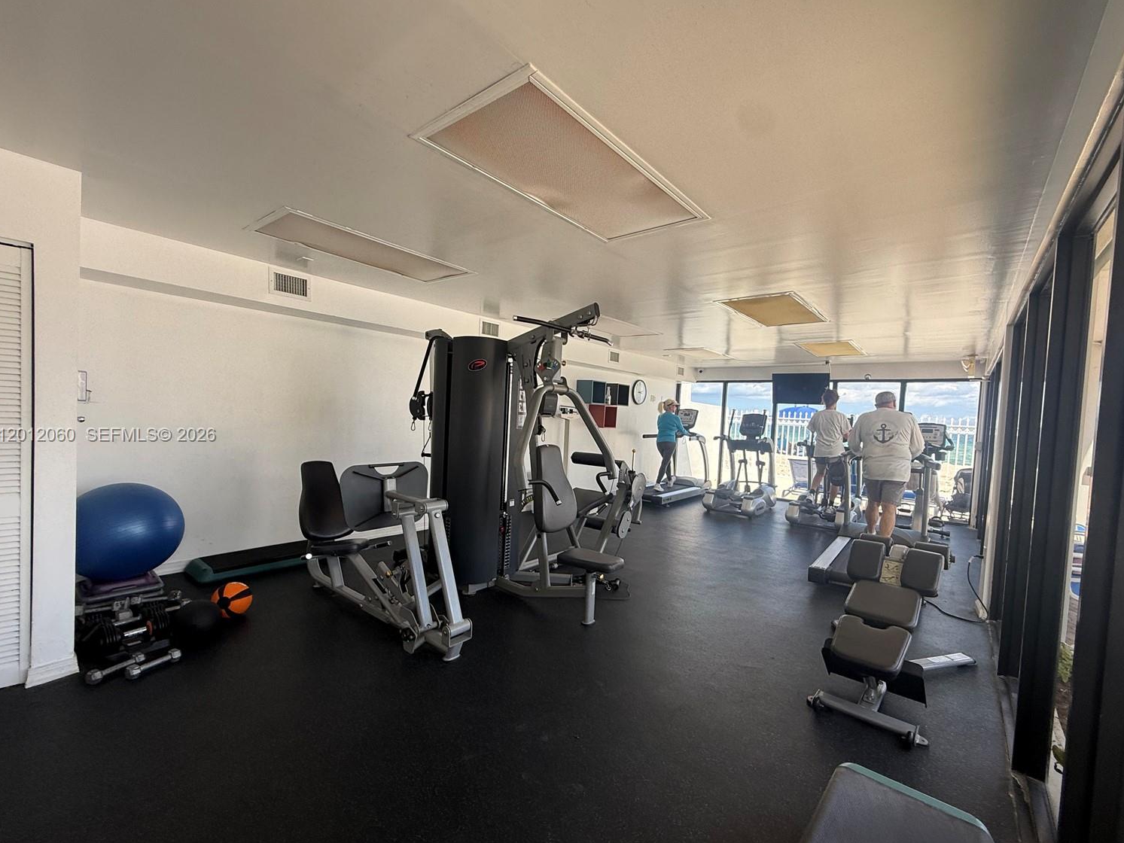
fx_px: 487
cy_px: 436
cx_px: 583
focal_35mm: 15
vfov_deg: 81.7
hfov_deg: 98.1
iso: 50
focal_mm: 2.22
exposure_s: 1/190
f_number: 2.2
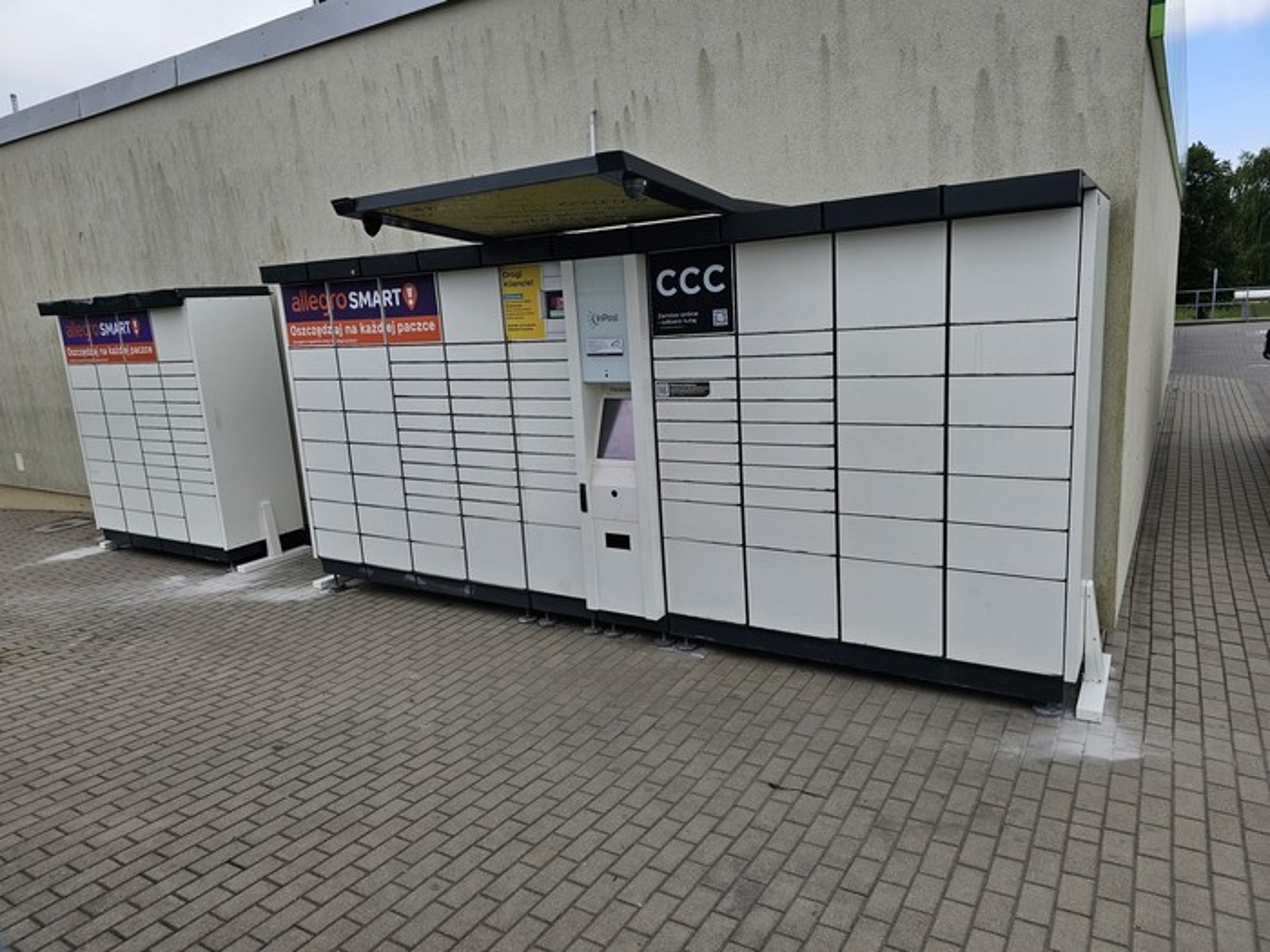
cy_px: 476
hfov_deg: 73.9
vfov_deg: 58.9
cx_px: 635
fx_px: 844
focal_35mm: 23
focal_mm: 6.3
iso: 10
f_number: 1.7
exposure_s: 1/645
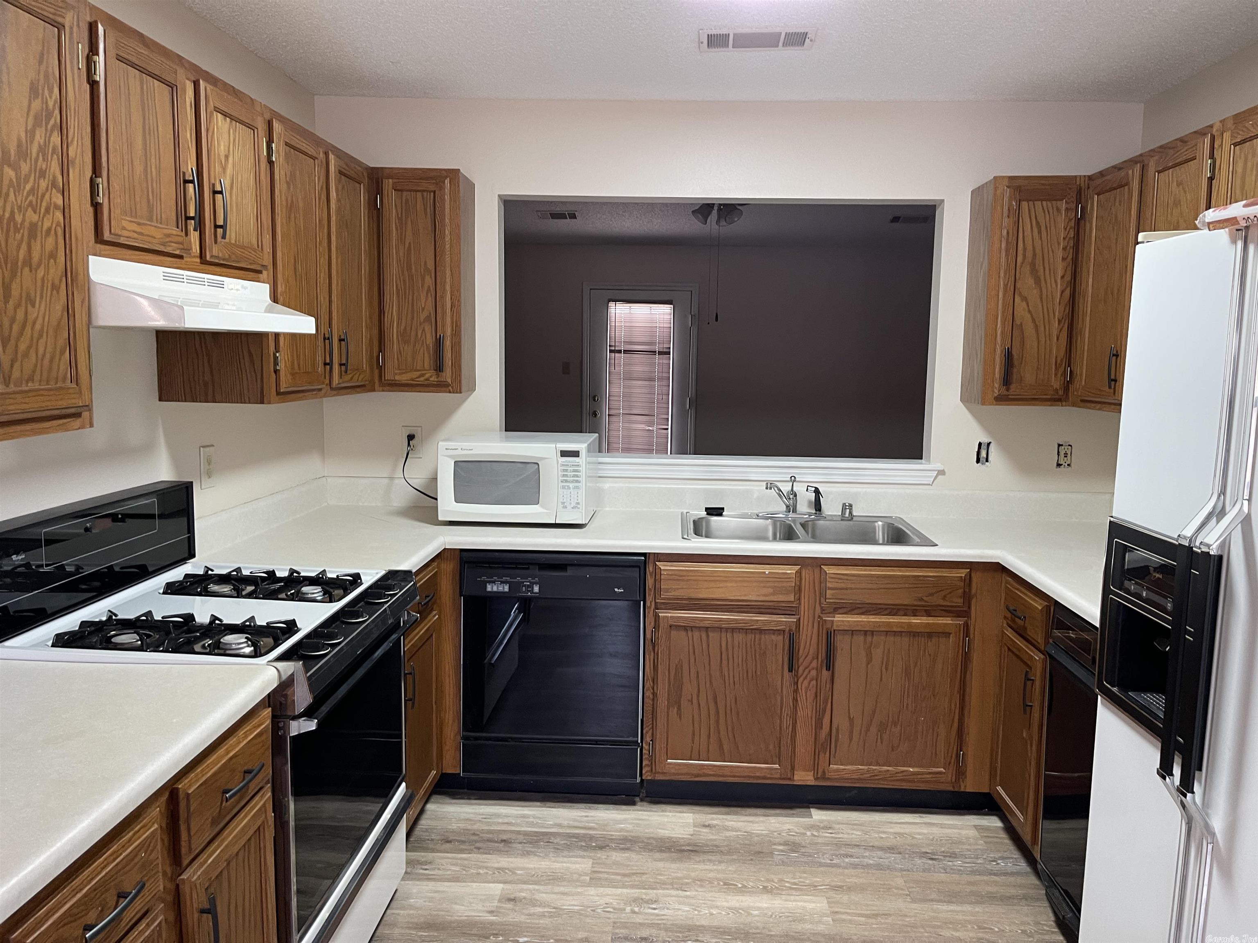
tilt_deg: -7.0
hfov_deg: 67.3
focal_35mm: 26
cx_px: 629
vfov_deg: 53.1
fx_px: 945
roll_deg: -1.1
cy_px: 472
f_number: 1.6
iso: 160
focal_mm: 5.1
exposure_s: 1/60
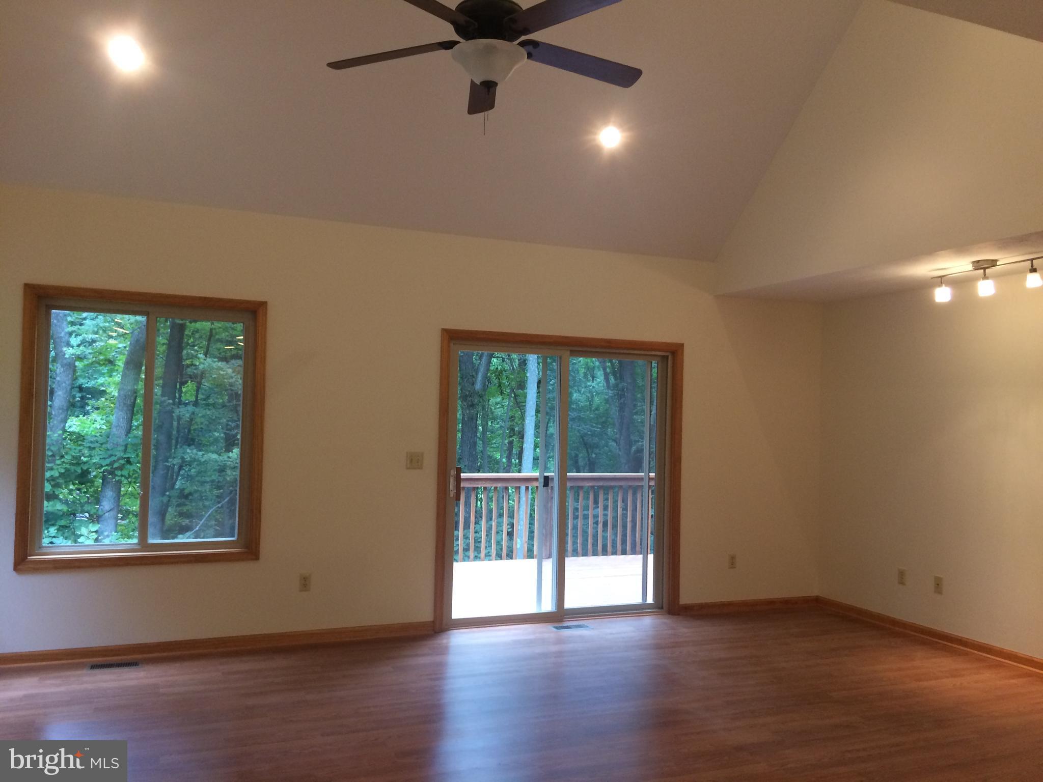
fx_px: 874
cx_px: 522
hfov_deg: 61.7
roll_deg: -0.8
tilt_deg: +0.8
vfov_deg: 48.2
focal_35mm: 29
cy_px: 391
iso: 125
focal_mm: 4.15
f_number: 2.2
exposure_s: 1/30
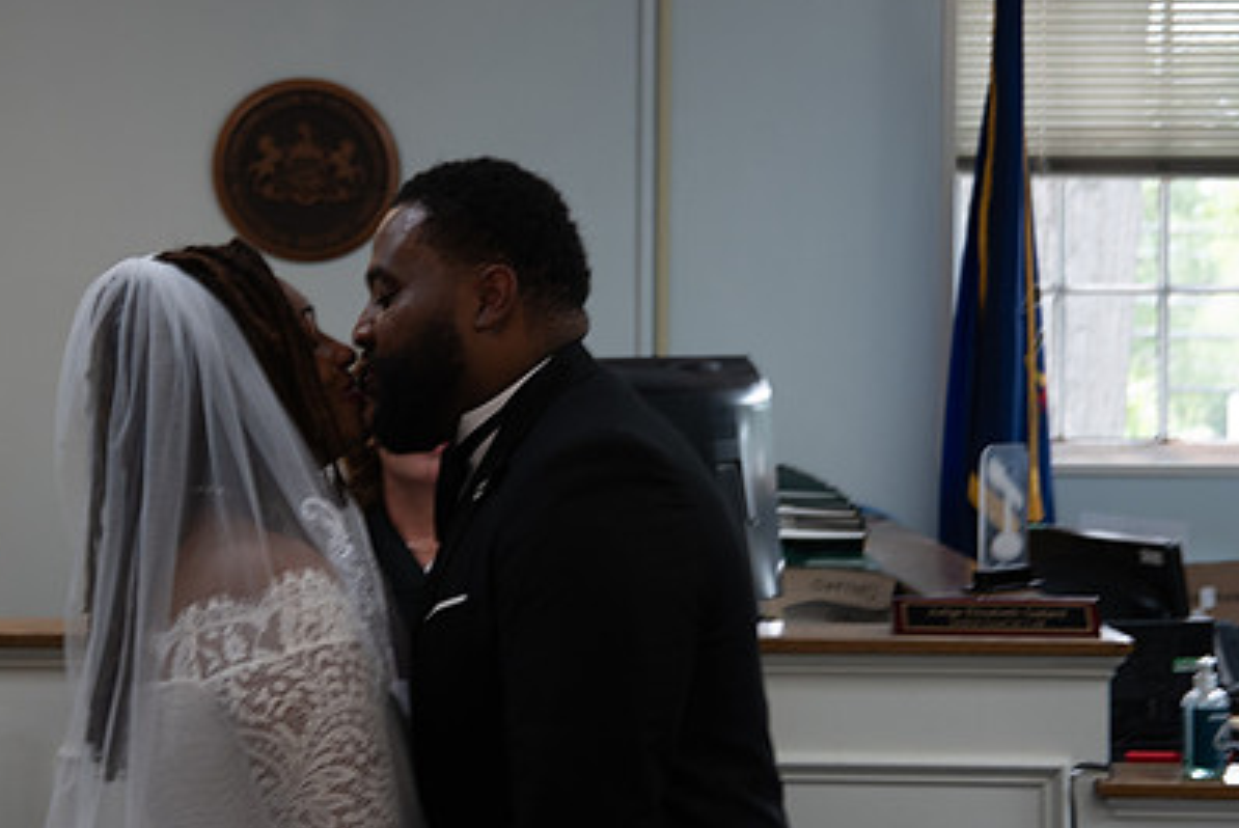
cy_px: 388
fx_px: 3410
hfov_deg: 20.5
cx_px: 380
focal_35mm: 99
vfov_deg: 13.8
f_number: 4.9
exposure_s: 1/160
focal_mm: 65
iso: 1000
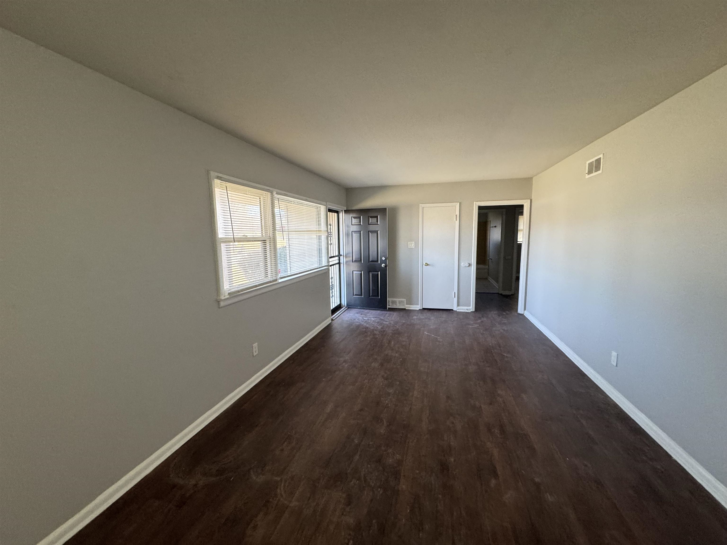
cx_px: 364
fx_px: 294
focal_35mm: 14
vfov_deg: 85.7
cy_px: 272
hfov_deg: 102.1
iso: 250
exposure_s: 1/120
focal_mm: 2.22
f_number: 2.2
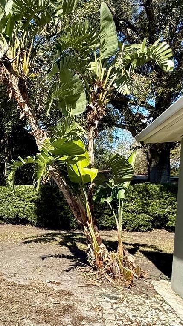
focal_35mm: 32
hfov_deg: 28.4
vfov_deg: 60.3
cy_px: 202
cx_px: -68
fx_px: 276
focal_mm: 2.22
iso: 50
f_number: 2.2
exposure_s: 1/1087
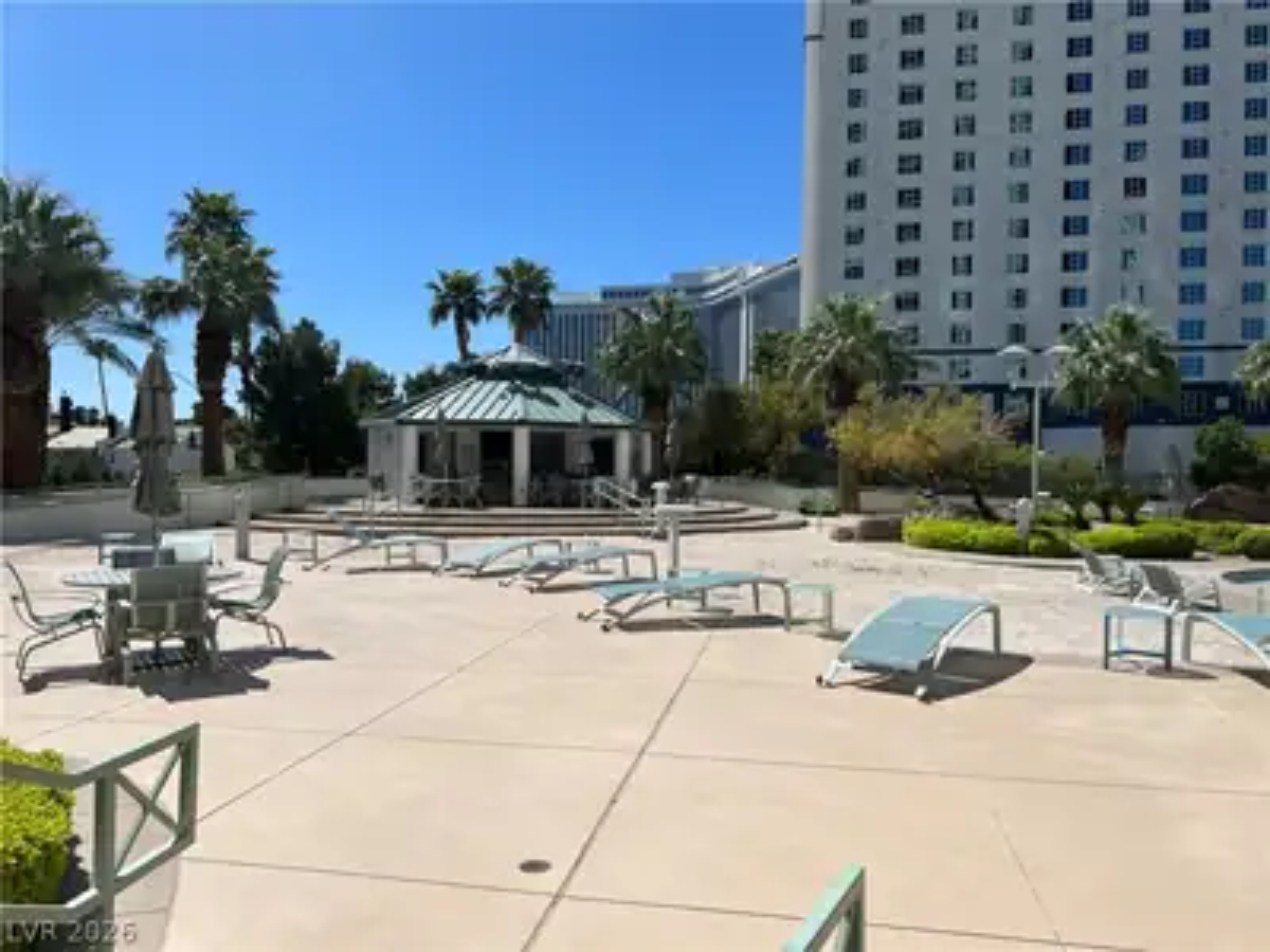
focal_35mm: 26
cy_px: 476
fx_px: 954
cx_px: 635
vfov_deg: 53.1
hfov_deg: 67.3
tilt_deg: +0.3
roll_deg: -1.5
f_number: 1.5
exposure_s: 1/7463
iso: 50
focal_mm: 5.7
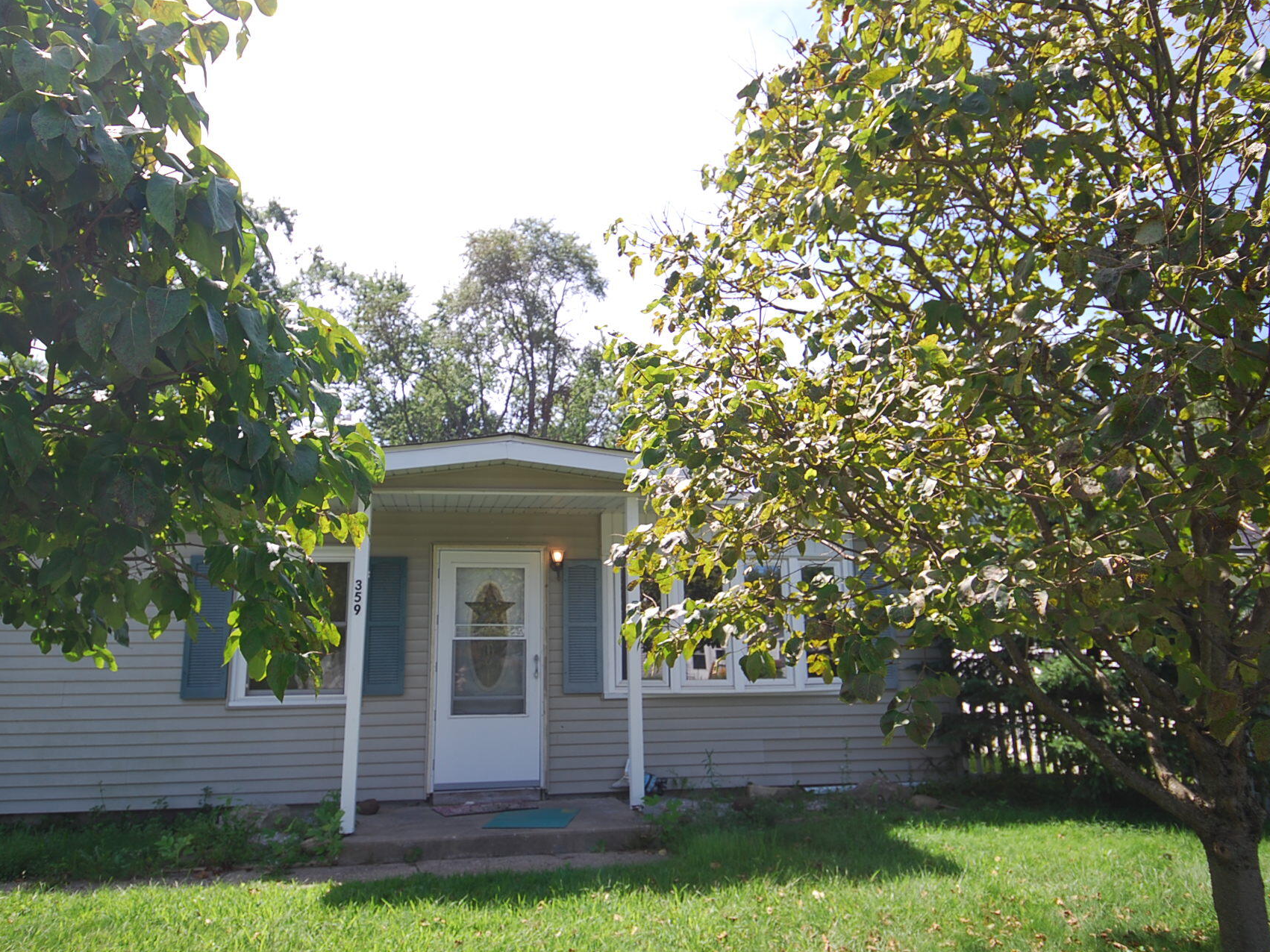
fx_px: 844
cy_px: 481
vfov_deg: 58.9
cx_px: 589
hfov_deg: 73.8
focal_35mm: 23
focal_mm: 14
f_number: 5
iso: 100
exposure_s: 1/200
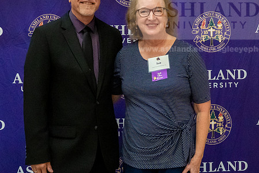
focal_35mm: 71
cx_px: 121
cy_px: 79
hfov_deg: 28.4
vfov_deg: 19.2
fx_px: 511
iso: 5000
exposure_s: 1/400
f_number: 2.8
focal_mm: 28
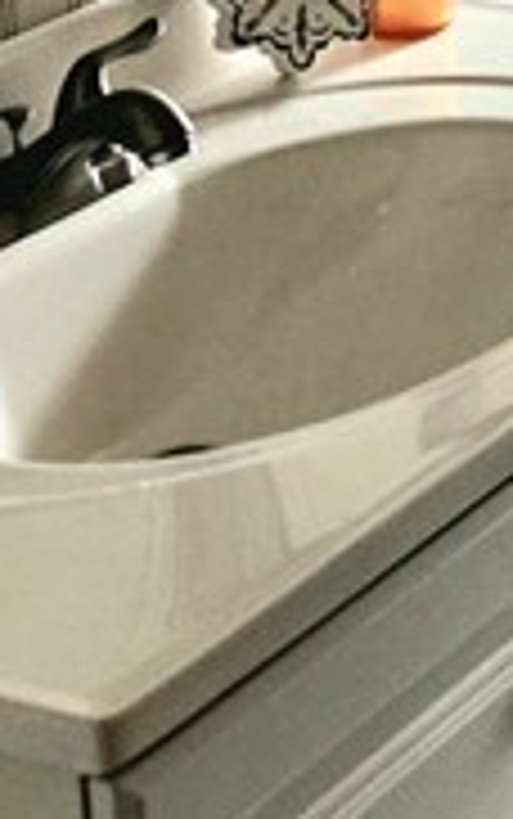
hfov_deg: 8.9
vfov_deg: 14.0
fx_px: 3060
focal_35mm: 137
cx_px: 1112
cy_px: -526
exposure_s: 1/3333
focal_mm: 6.5
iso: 64
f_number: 1.4
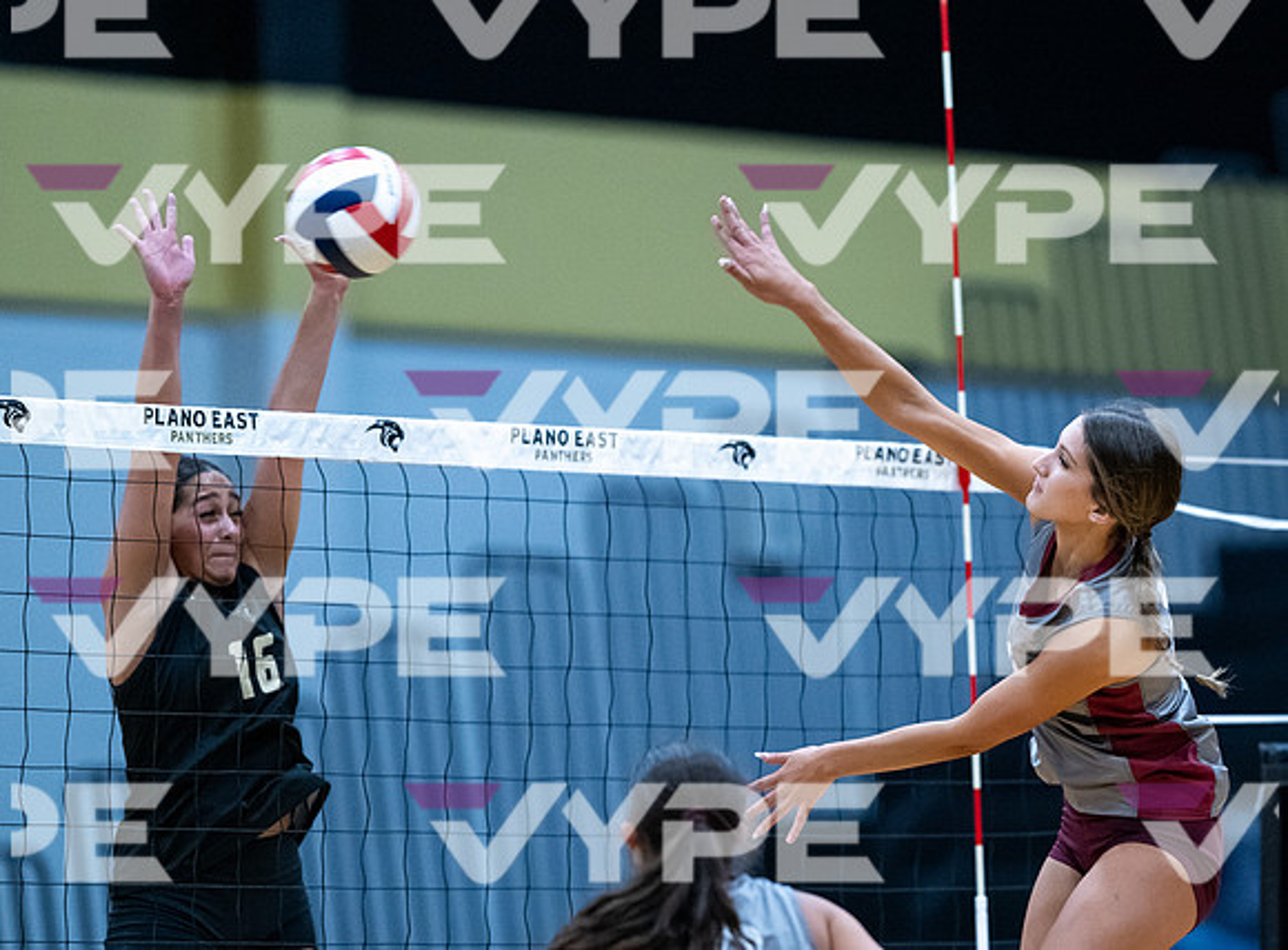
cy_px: 597
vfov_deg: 4.5
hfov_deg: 6.1
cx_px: 1060
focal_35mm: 329
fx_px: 12156
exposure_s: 1/1600
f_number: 2
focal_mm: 200
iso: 3200
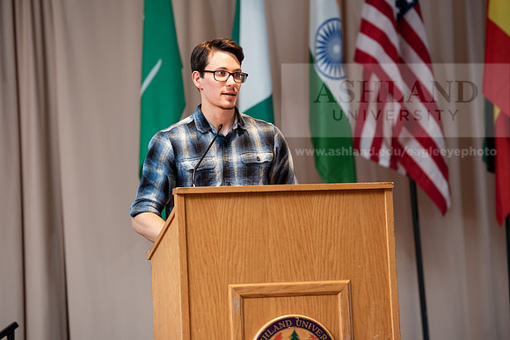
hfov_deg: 14.7
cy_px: 170
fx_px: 1984
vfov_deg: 9.8
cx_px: 255
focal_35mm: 140
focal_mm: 140
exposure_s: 1/200
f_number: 4
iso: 2000
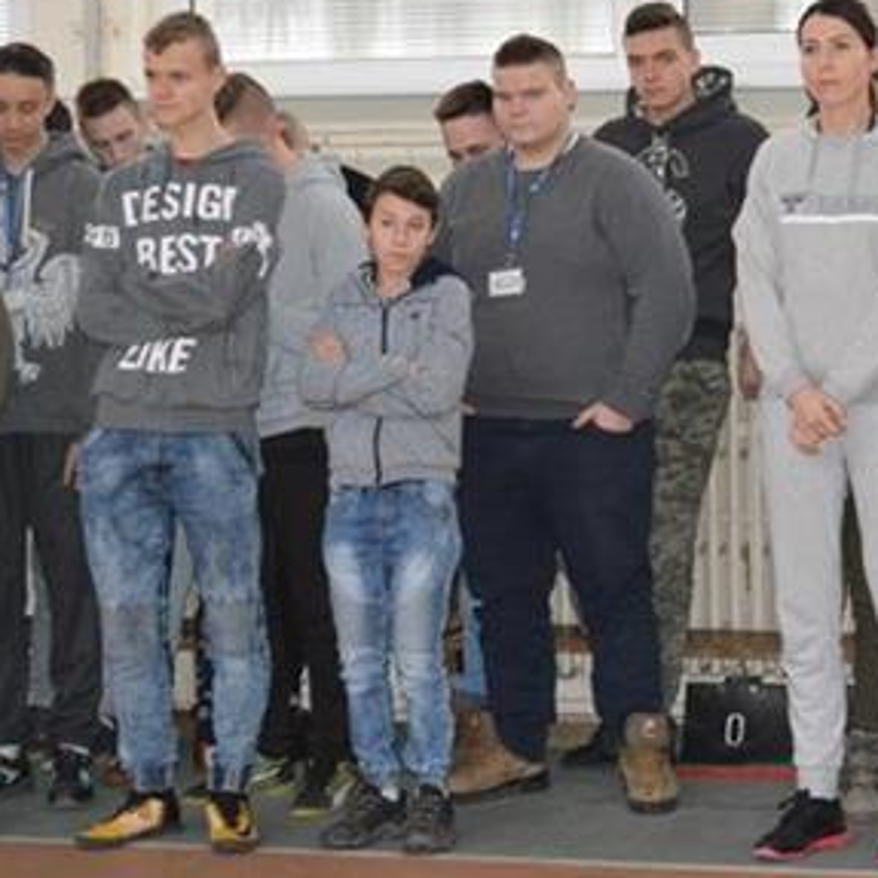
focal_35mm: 121
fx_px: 3472
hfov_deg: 14.1
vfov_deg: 14.4
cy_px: 272
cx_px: 936
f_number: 5
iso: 1600
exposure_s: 1/60
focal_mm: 42
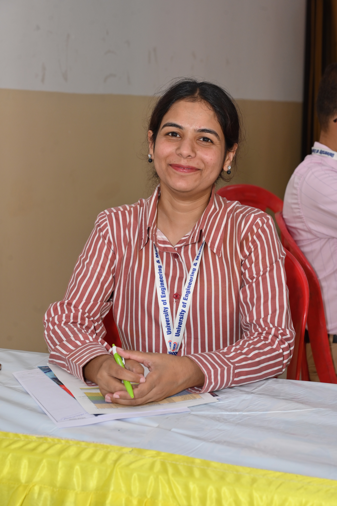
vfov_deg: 33.4
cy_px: 253
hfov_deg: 22.6
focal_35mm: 60
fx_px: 844
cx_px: 168
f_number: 7.1
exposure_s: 1/160
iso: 800
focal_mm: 60
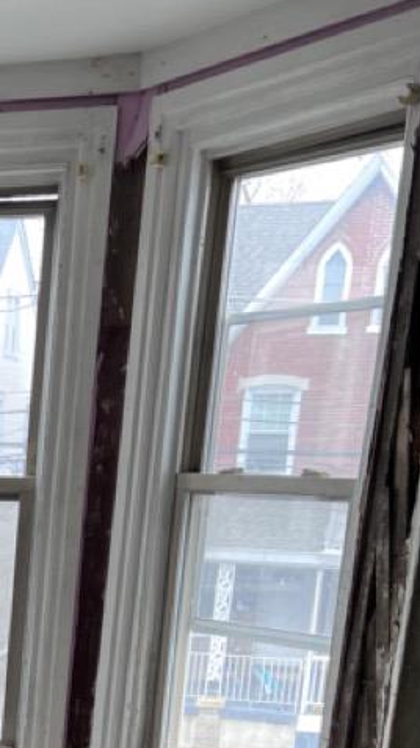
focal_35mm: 76
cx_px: -288
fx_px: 1506
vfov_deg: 25.4
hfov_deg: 14.4
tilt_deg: -13.8
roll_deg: +0.1
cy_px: 864
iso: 100
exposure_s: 1/121
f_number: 1.5
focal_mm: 5.7
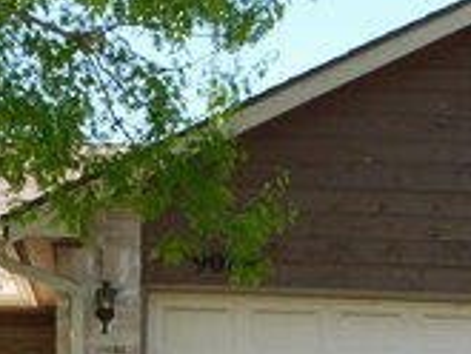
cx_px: 154
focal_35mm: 89
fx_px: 1212
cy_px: 497
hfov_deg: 21.9
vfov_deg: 15.6
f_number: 3
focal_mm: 4
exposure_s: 1/500
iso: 125
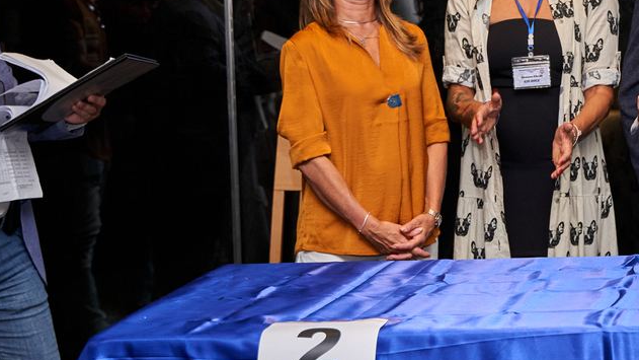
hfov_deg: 19.0
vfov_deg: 11.3
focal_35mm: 107
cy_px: 102
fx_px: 1813
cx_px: 734
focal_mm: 43
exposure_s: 1/100
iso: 1600
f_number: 3.2
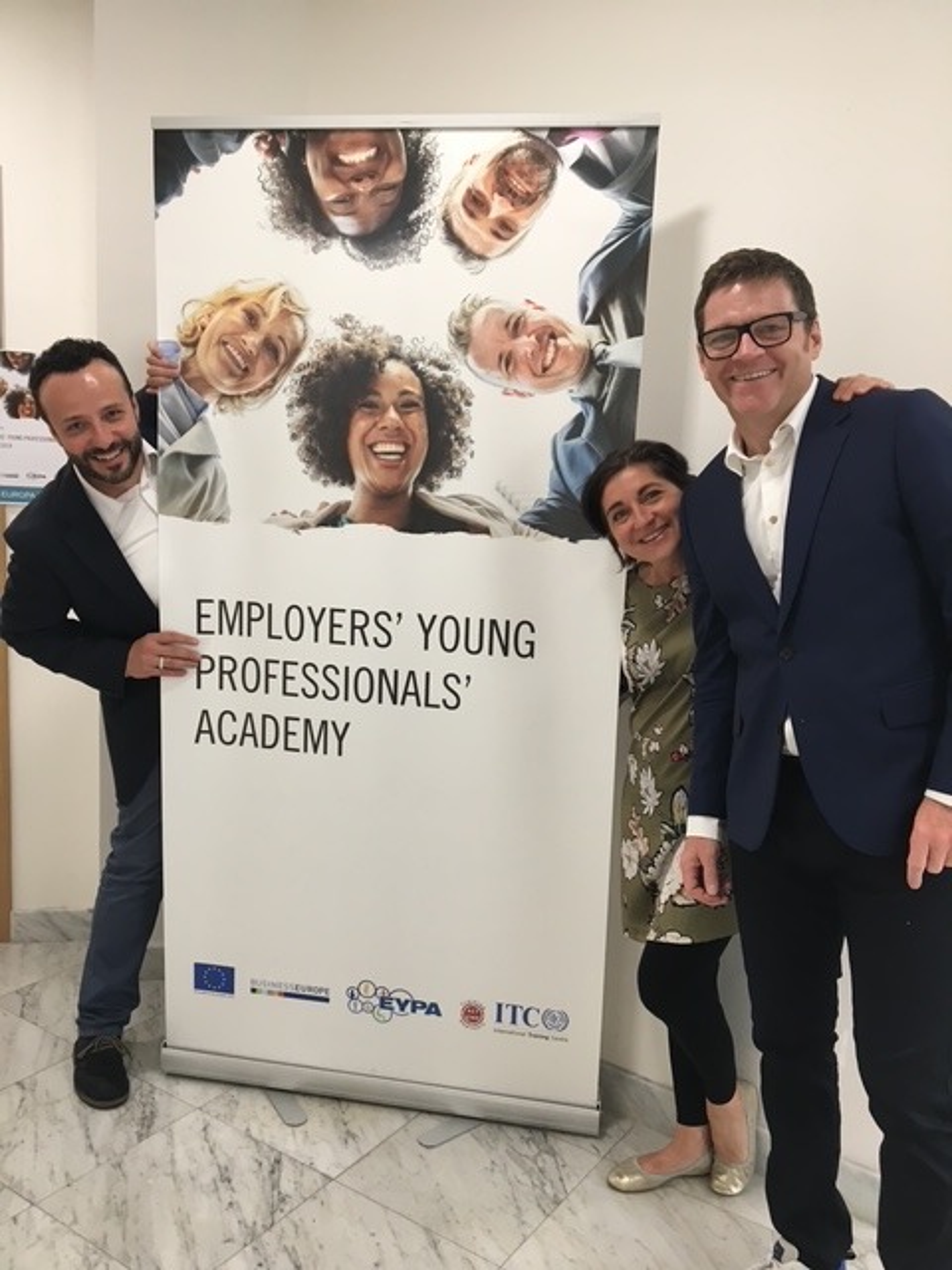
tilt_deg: -8.4
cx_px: 476
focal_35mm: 29
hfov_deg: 48.2
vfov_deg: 61.7
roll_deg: -1.8
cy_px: 635
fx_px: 1063
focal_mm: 4.15
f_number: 2.2
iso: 64
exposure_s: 1/33
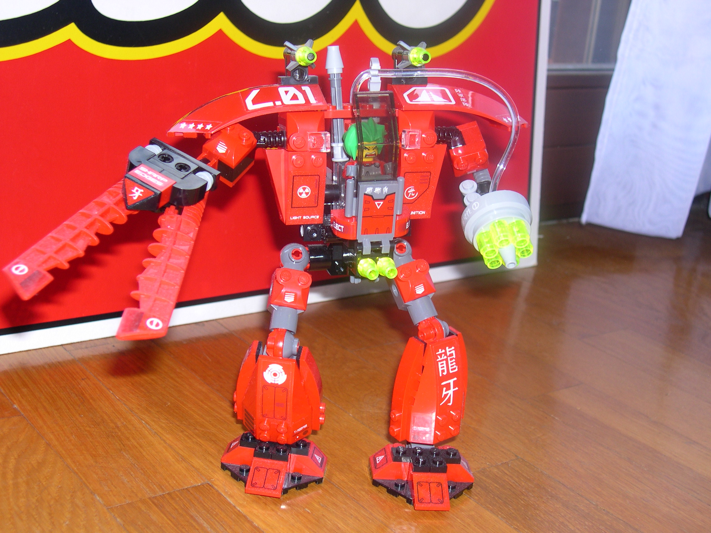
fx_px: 1068
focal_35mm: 52
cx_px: 356
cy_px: 266
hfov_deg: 36.8
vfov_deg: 28.0
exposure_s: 1/60
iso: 100
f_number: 3.2
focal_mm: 11.1
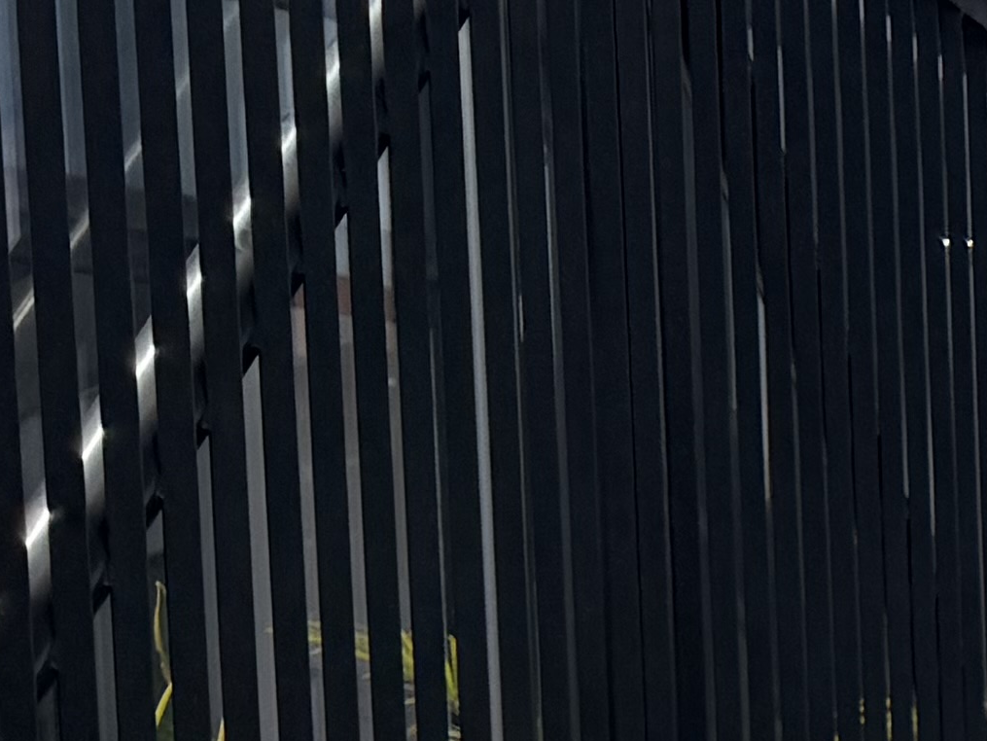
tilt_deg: -5.0
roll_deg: +0.5
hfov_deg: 11.4
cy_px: 1632
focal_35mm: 135
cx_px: 2565
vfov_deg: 9.9
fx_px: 3851
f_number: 1.78
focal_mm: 6.76
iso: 80
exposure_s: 1/9091
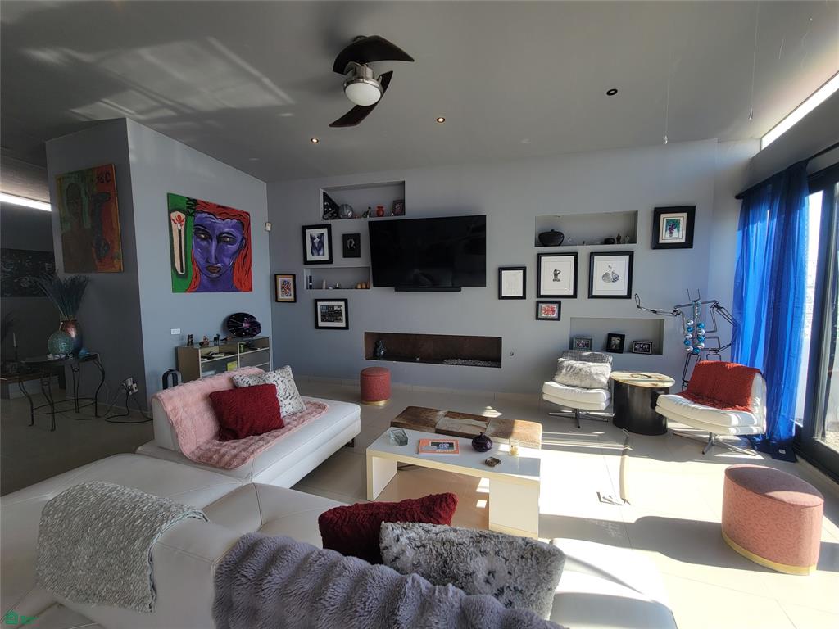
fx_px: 315
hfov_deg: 106.2
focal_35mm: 13
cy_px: 314
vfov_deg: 89.9
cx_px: 420
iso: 50
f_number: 2.2
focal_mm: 2.2
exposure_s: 1/211
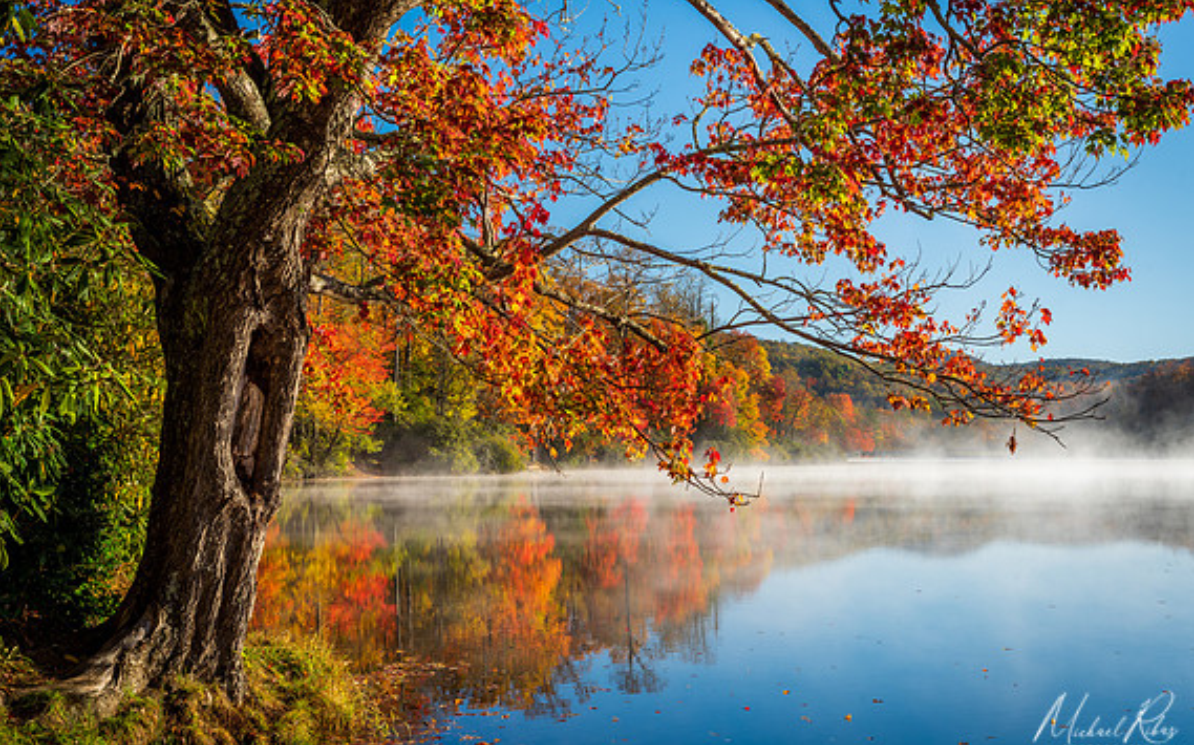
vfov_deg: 24.8
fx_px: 1691
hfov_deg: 38.9
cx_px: 590
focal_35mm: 52
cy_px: 364
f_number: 13
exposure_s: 1/30
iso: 100
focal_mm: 50
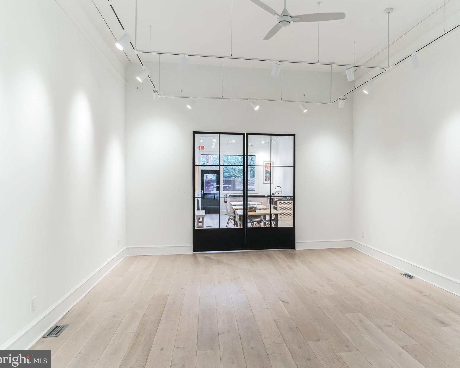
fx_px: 340
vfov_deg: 56.8
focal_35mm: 25
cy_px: 184
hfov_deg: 67.6
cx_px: 269
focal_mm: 22
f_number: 9
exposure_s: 1/80
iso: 640
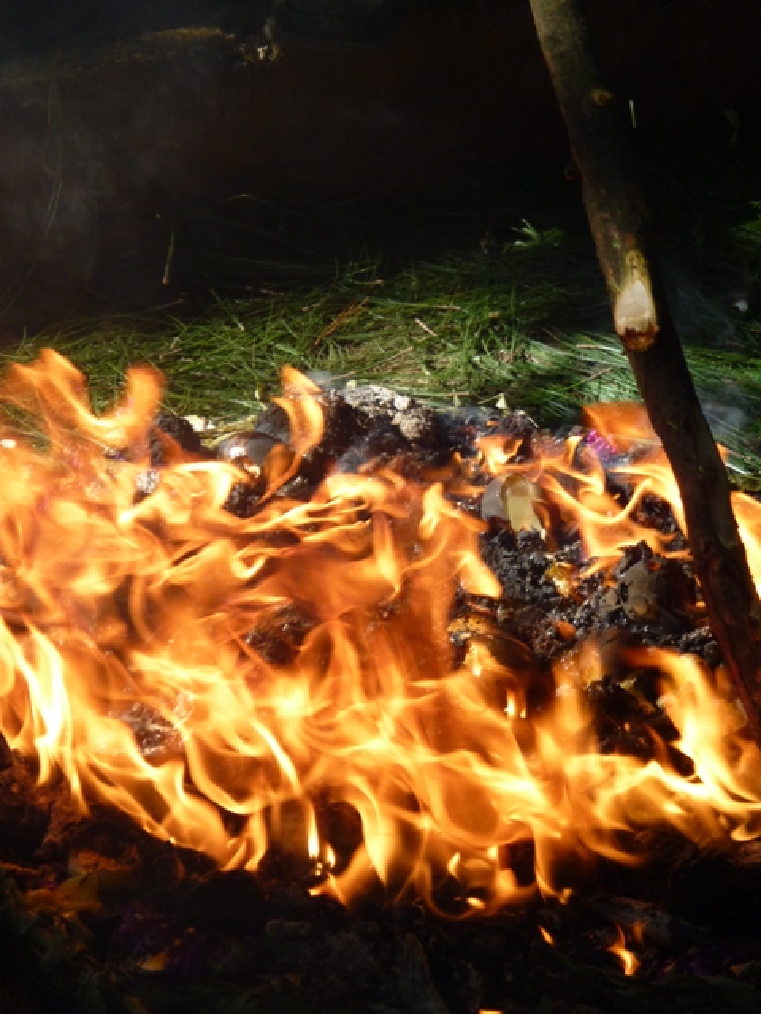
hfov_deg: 8.5
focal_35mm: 175
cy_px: 507
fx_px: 5130
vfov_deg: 11.3
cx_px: 380
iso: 250
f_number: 5.8
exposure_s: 1/100
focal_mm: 31.4
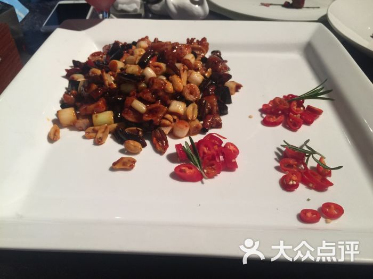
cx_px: 186
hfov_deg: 61.7
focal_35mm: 29
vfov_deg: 48.2
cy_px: 140
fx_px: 312
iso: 64
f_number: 2.2
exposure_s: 1/33
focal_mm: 4.15
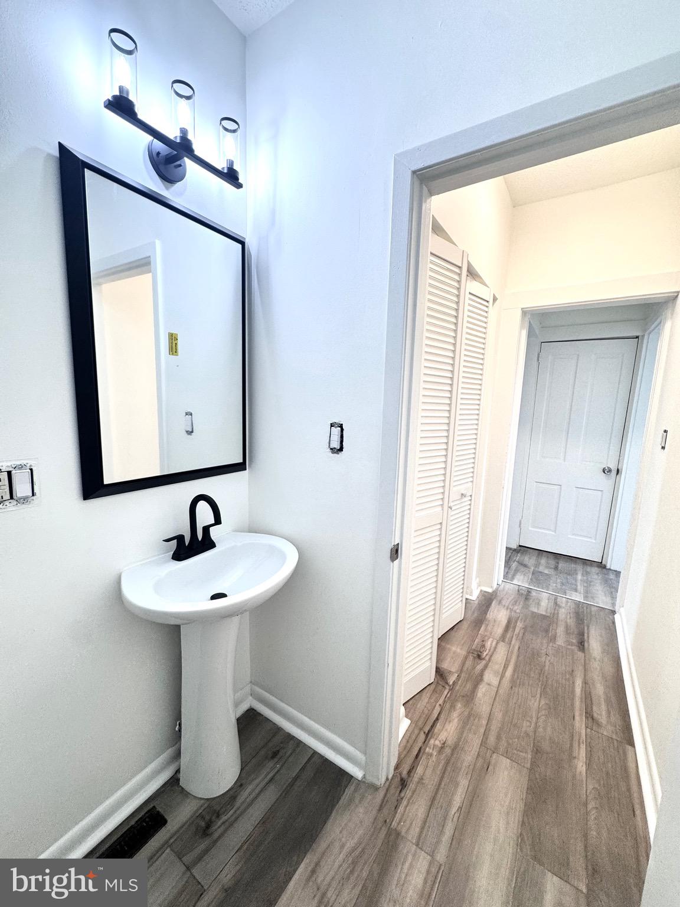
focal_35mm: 14
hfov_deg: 85.7
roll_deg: -1.9
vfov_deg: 102.1
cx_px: 340
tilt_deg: -7.1
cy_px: 454
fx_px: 367
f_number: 2.2
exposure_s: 1/120
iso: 125
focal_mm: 2.22
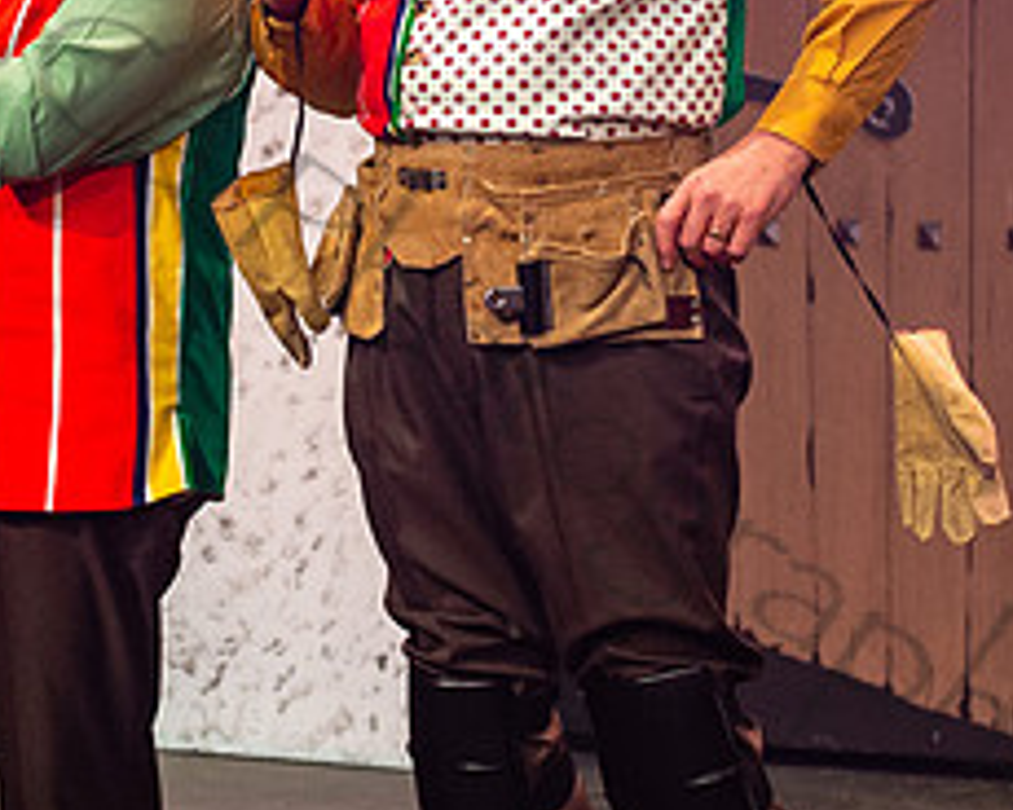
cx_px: 242
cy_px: -68
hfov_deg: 8.0
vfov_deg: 6.4
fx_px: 7195
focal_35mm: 240
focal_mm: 70
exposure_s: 1/500
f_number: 2.8
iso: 1000
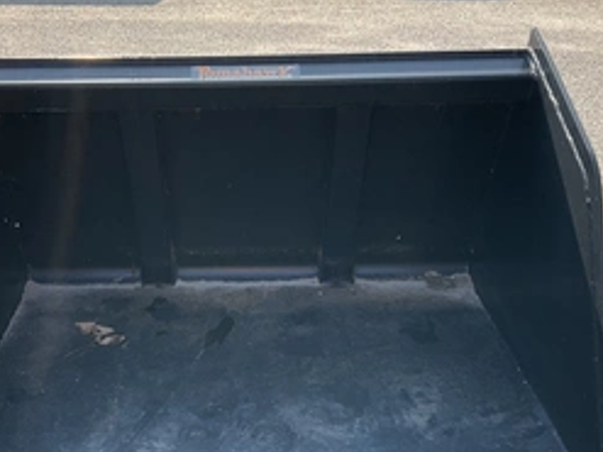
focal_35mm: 47
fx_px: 818
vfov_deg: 30.7
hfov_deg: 40.3
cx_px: 239
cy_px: 291
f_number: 1.8
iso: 25
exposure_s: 1/425
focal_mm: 3
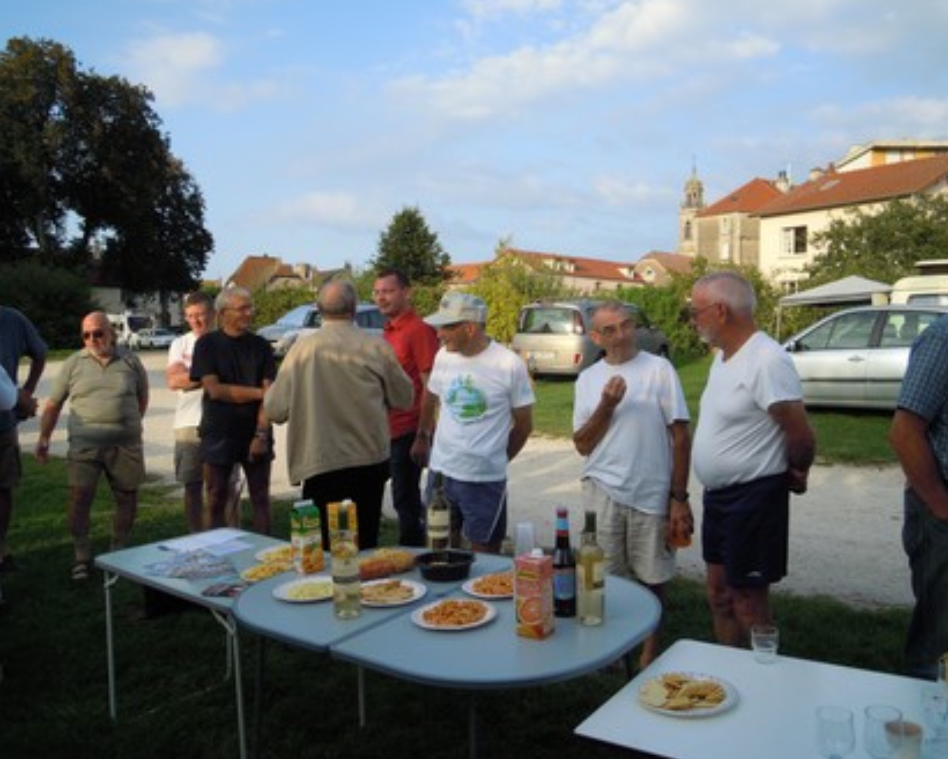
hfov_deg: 58.7
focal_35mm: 30
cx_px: 511
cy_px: 375
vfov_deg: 48.5
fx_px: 842
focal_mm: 5
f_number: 2.7
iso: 100
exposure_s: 1/800
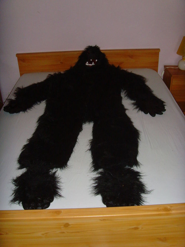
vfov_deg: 47.9
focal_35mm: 39
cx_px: 92
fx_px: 278
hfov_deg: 36.8
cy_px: 124
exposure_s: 1/45
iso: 200
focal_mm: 6.6
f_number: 3.5
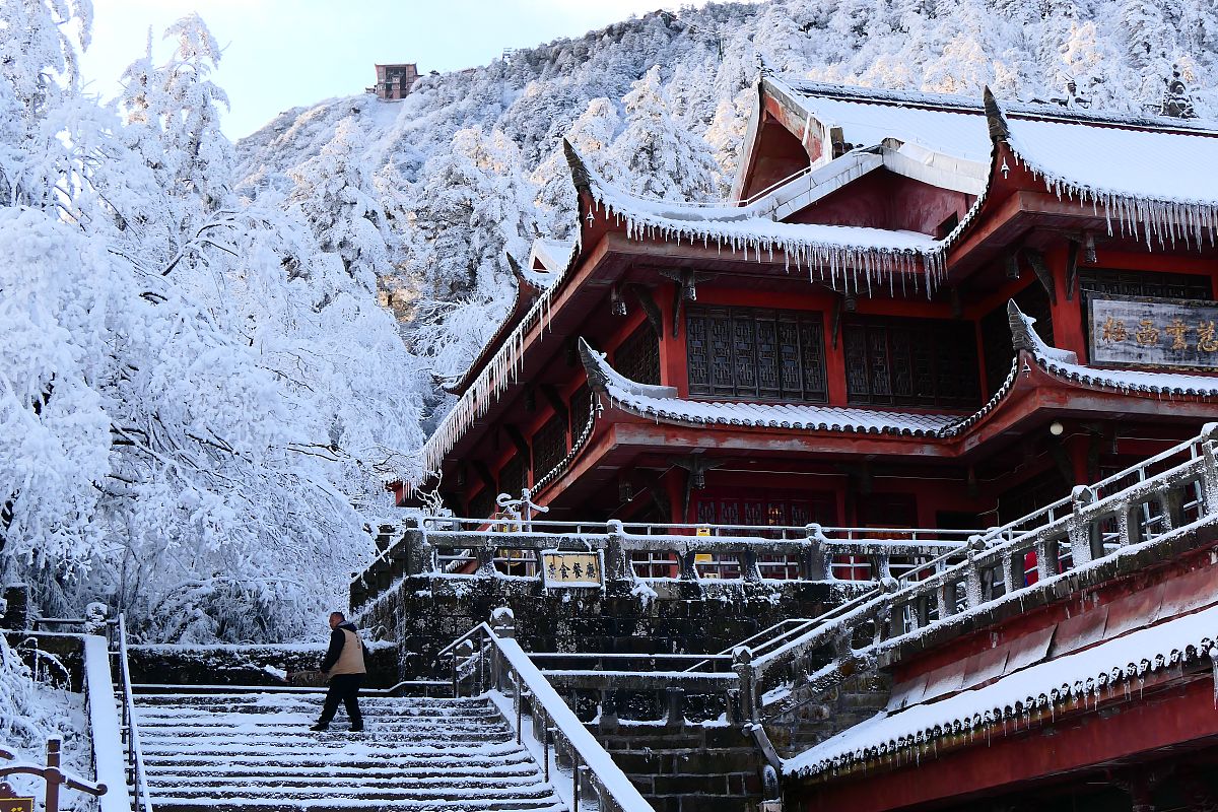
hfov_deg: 33.9
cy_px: 406
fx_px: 1996
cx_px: 609
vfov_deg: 23.0
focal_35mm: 59
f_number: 5.6
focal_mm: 21.6
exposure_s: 1/250
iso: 500
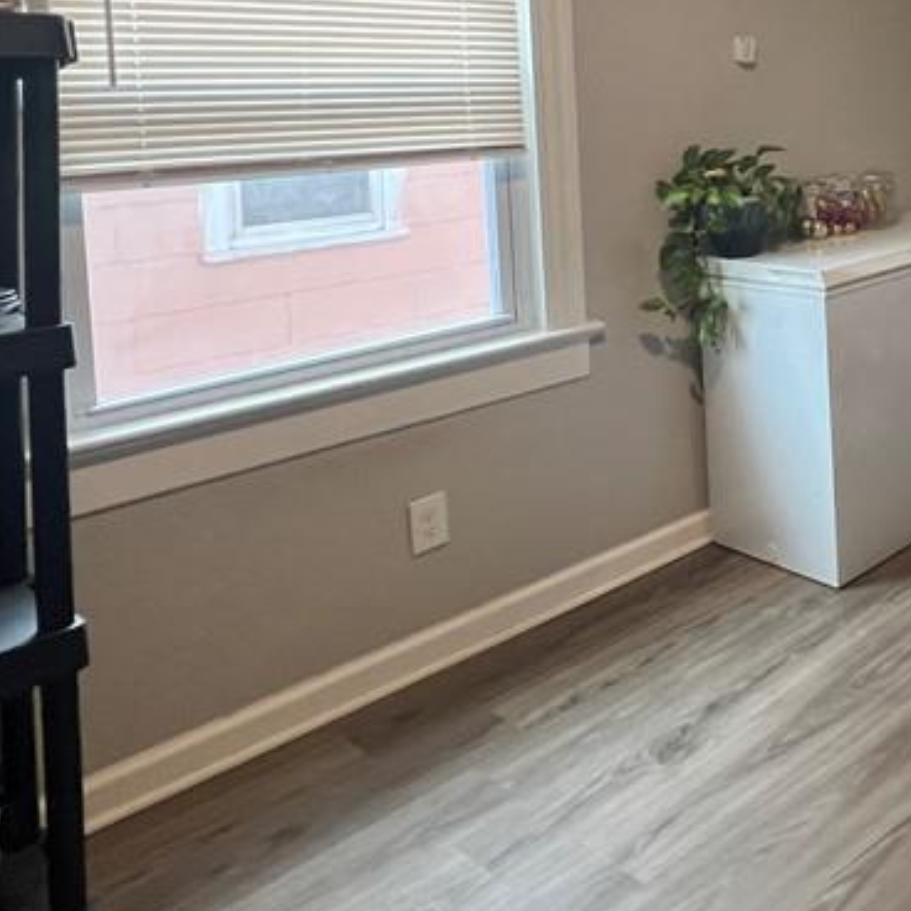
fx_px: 953
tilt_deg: -2.6
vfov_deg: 46.7
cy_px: 111
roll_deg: +1.7
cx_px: 1045
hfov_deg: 39.6
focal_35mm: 32
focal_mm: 1.57
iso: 320
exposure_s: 1/60
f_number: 1.8
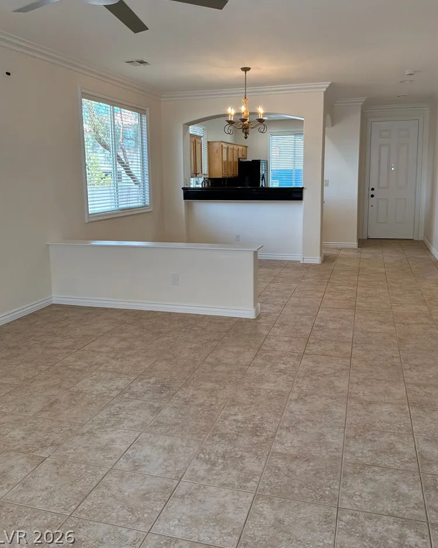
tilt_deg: -8.2
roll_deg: +0.3
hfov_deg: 48.5
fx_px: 486
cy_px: 250
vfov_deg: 58.7
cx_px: 215
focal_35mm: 30
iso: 80
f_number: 1.8
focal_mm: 3
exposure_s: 1/120
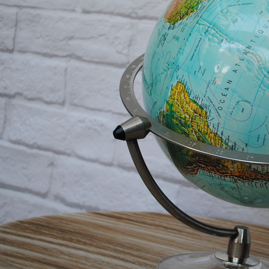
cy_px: 143
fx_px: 492
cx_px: 258
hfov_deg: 28.9
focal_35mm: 56
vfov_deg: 30.6
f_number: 3.8
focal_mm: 20
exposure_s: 1/50
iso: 200
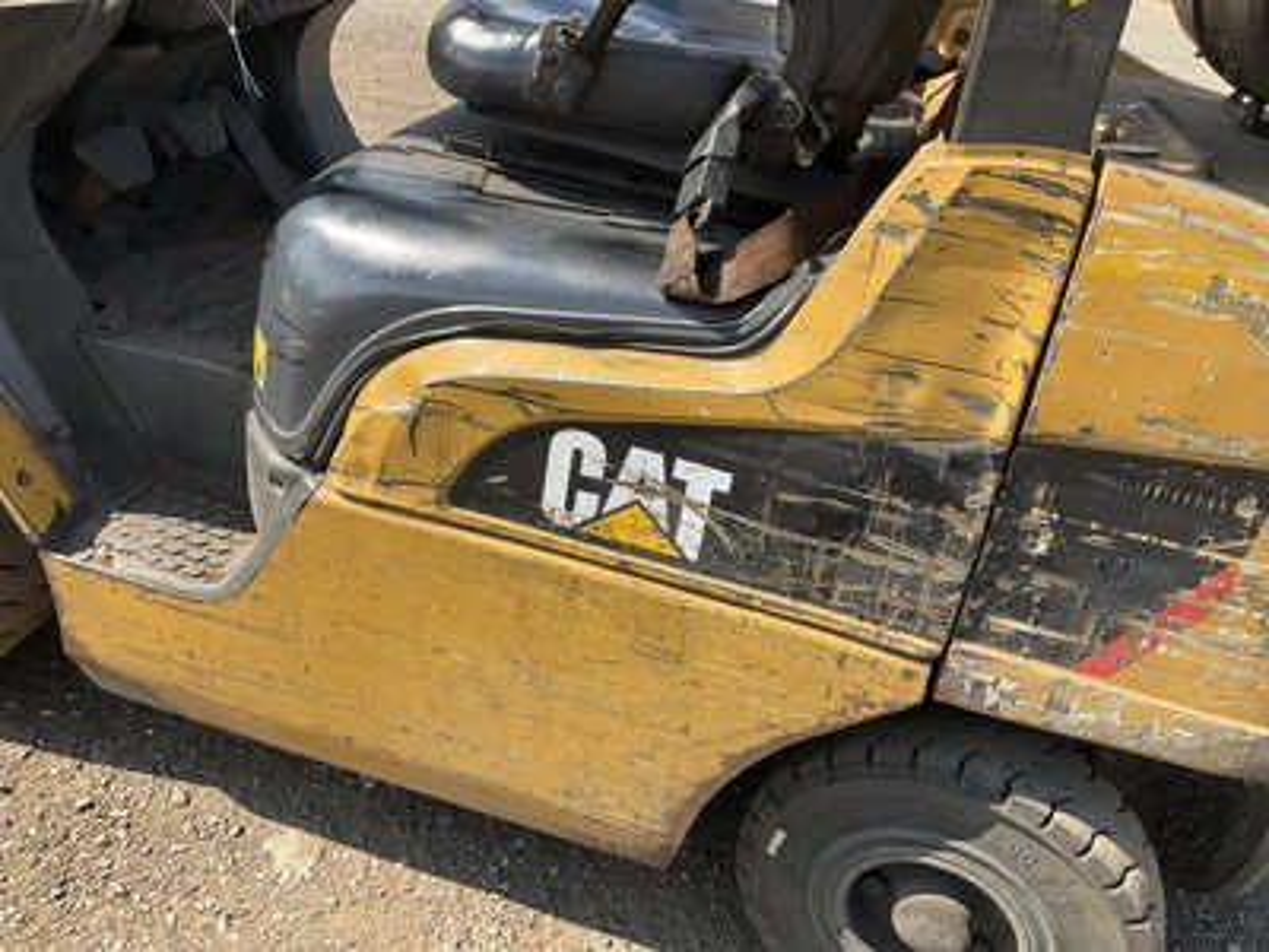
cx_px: 634
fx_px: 1063
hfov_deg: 61.7
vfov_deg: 48.2
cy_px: 476
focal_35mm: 29
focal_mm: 3
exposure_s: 1/829
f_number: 1.8
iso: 25
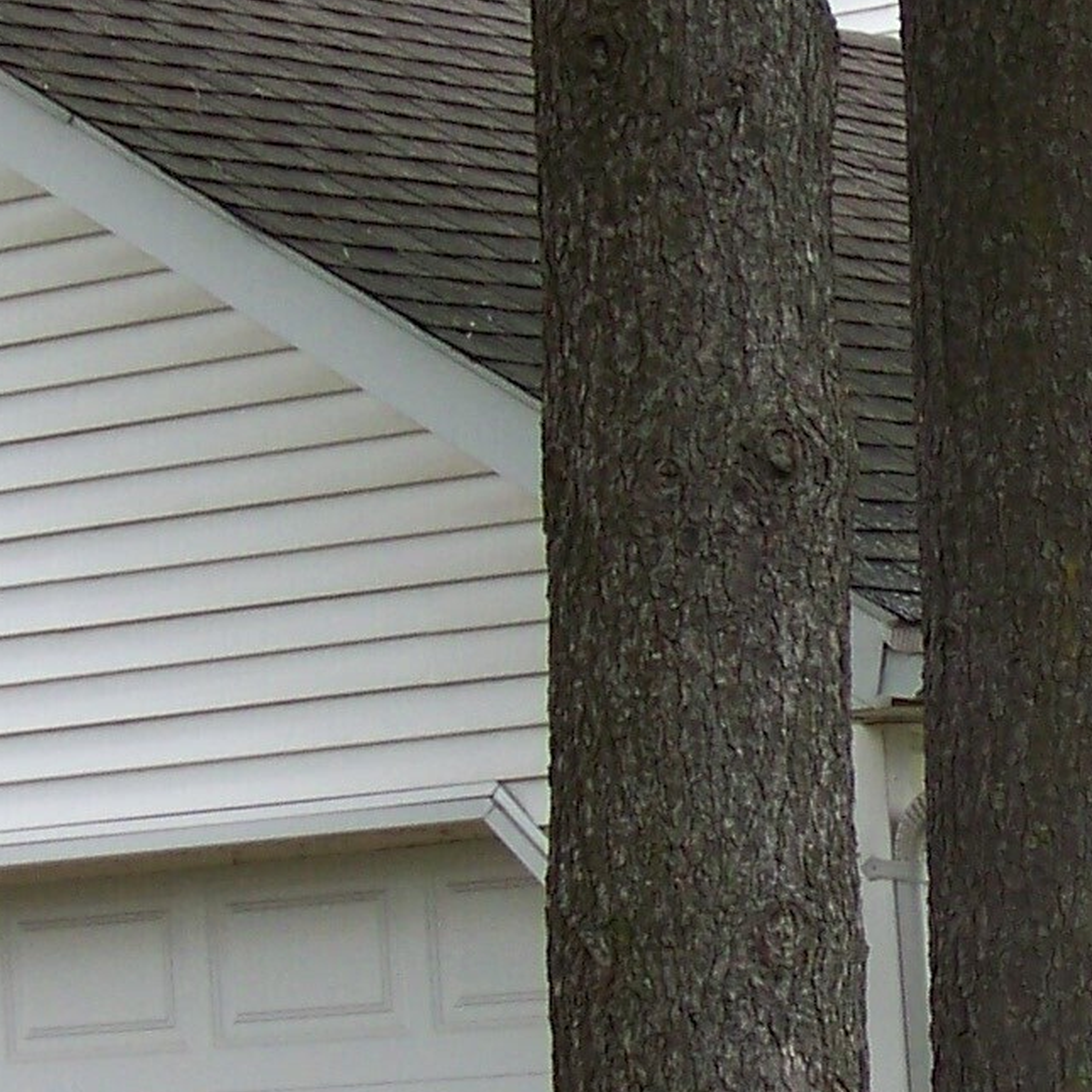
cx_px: 1263
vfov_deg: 10.9
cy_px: 618
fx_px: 5710
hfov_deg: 10.8
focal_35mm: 160
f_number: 2.8
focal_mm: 6.3
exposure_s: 1/320
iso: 64
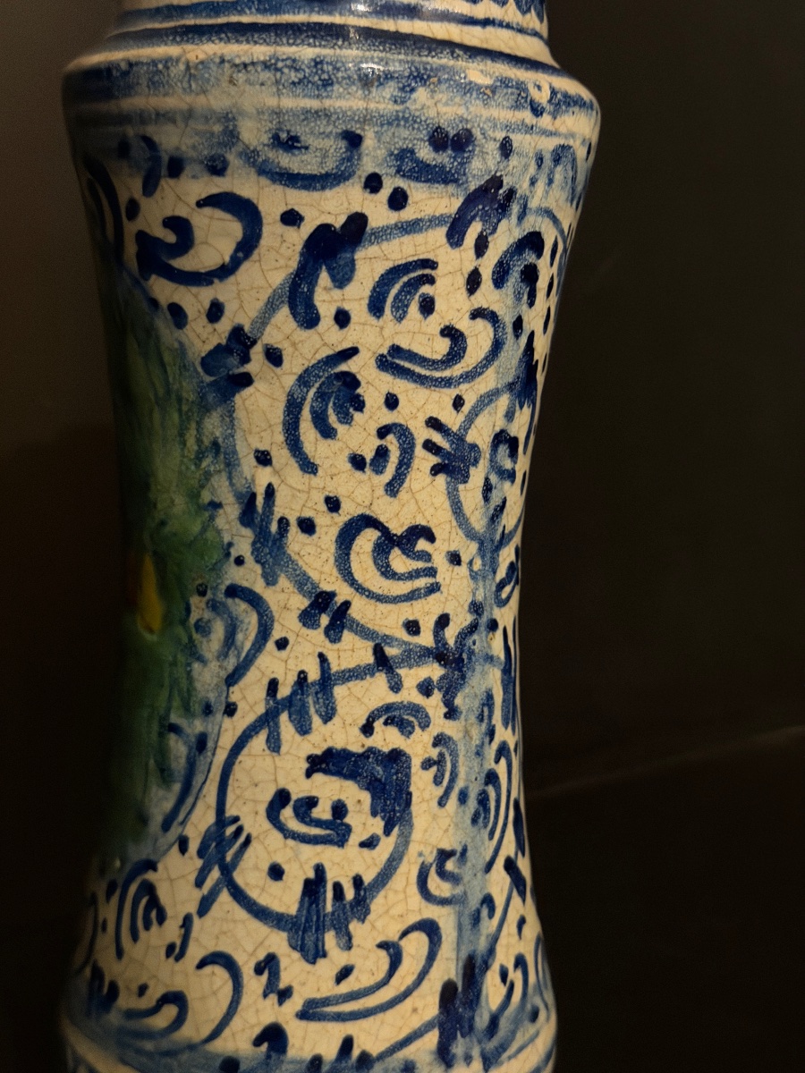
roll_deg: -1.1
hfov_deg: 30.3
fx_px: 1488
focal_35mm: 48
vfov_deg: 39.7
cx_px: 402
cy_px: 536
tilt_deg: -9.2
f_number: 1.78
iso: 800
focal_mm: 6.76
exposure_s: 1/25
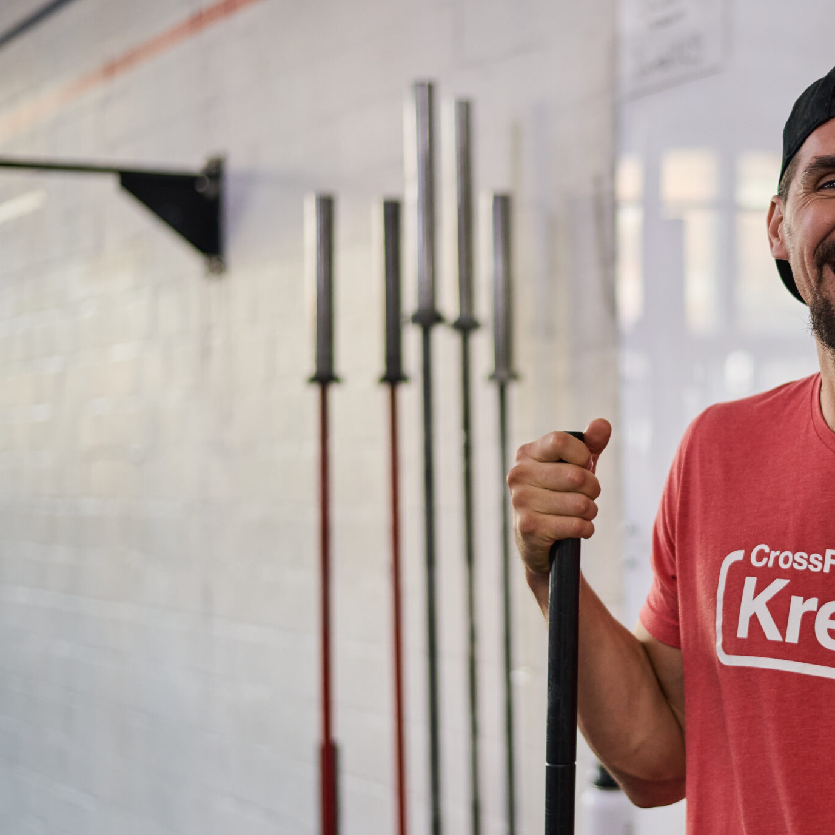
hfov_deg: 21.5
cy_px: 451
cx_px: 715
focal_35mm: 79
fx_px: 2156
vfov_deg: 21.9
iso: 1000
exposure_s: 1/320
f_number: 1.8
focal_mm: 50
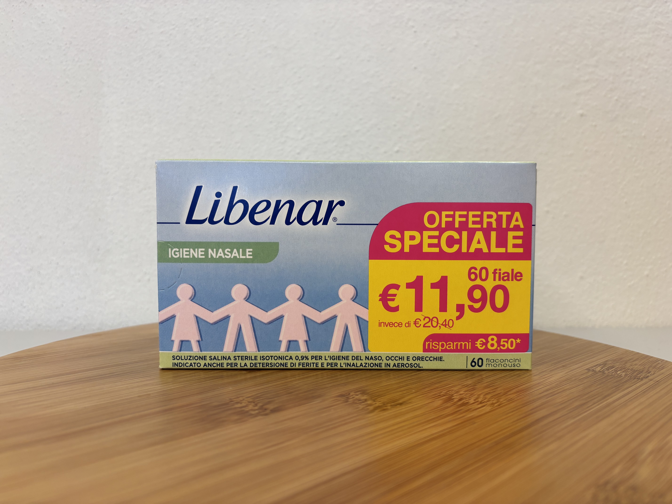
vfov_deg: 53.1
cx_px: 336
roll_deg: -0.1
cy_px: 252
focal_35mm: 26
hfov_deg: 67.3
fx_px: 505
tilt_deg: -3.2
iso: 64
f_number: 1.6
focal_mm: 5.96
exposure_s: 1/100
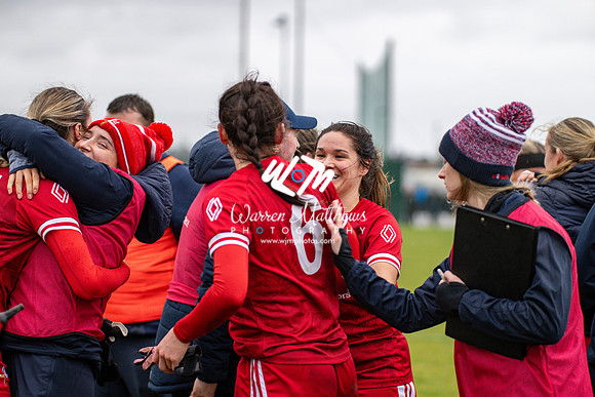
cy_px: 198
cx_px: 298
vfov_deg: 10.2
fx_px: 2232
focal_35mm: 135
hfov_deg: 15.2
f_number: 2.8
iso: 1000
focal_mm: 135
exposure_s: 1/400
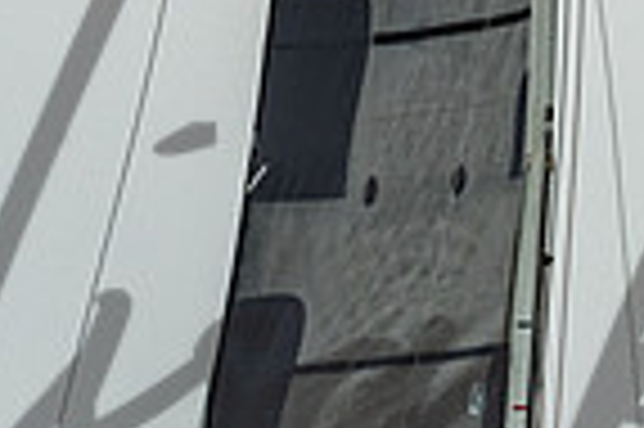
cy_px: 276
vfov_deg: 1.2
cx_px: 929
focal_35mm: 1159
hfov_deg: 1.8
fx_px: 20709
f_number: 13
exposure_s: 1/1600
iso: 800
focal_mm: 250
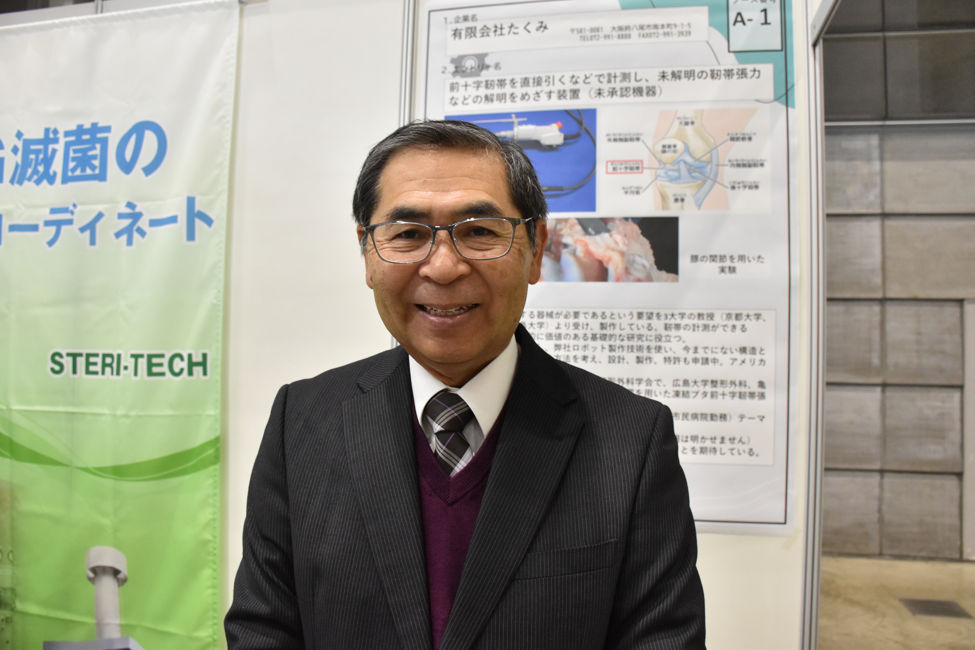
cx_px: 488
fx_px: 731
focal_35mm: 27
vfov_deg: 47.9
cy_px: 325
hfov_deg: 67.4
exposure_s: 1/125
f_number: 5.6
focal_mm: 18
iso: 2000
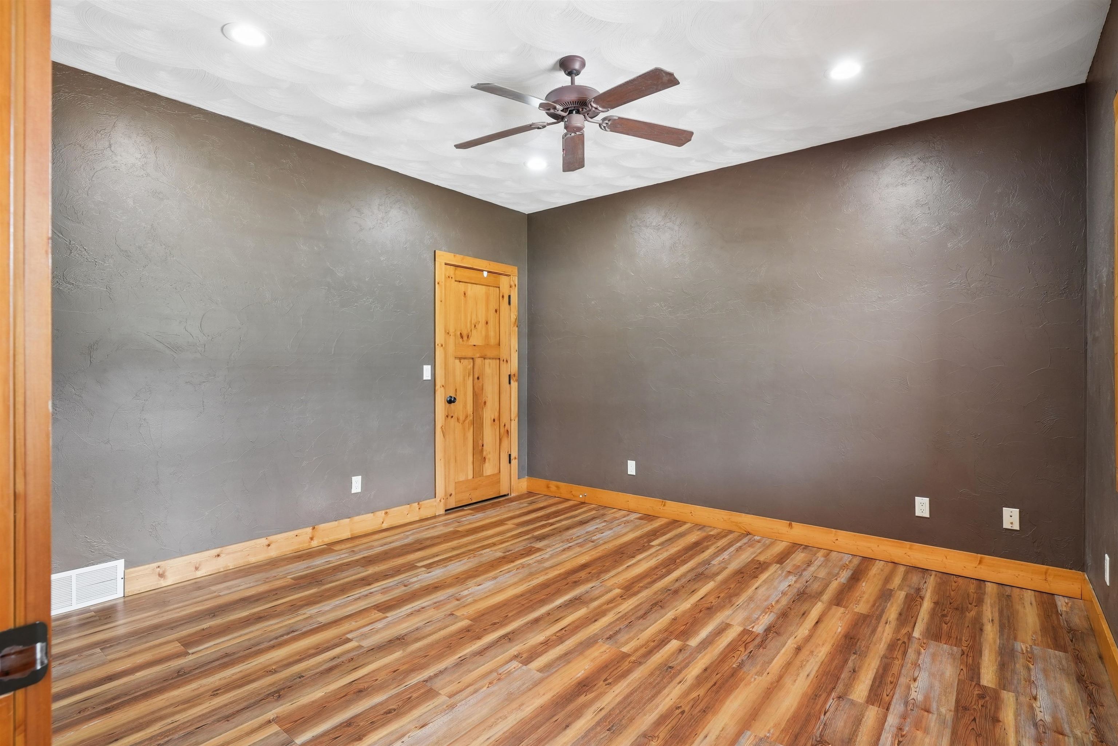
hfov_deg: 93.3
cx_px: 559
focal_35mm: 17
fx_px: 528
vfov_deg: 70.5
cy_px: 373
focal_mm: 17
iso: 400
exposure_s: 1/2.5
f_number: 9
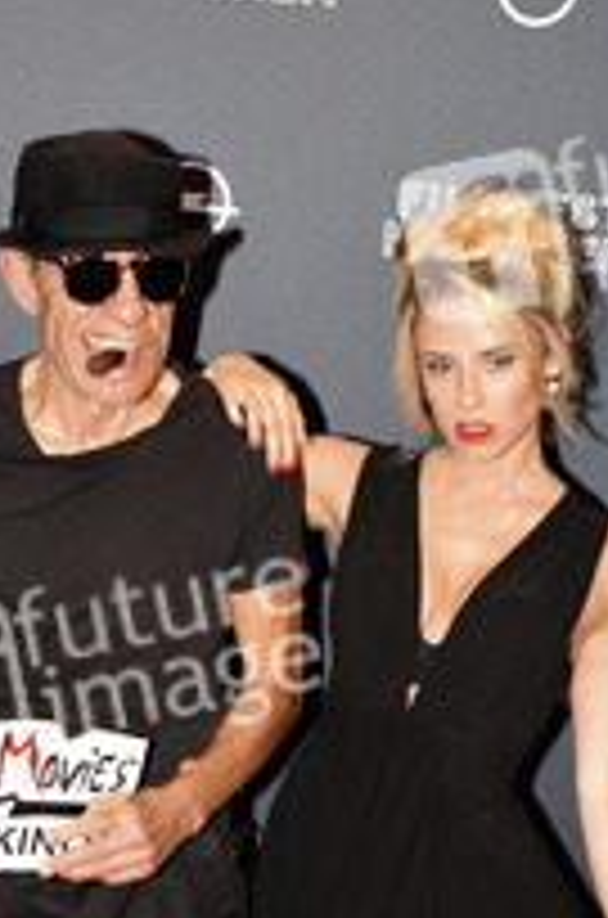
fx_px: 2852
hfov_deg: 12.2
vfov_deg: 17.9
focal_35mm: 112
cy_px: 891
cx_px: 221
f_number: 4.5
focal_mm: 38
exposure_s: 1/160
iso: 400
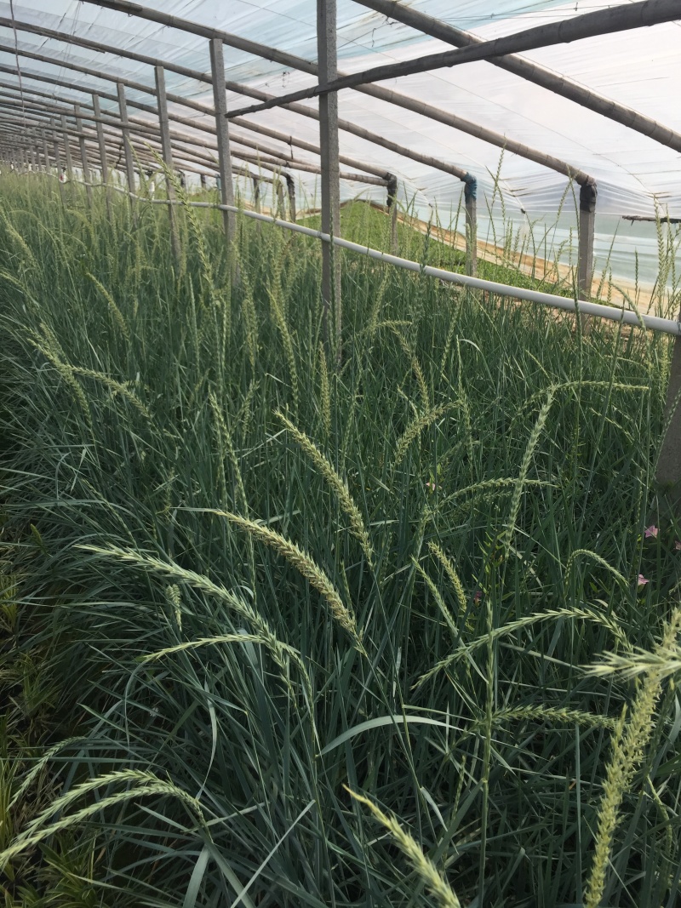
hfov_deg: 48.2
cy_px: 454
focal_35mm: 29
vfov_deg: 61.7
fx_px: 761
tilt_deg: -20.5
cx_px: 340
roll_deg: +1.2
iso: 32
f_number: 2.2
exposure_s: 1/1319
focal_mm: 4.15
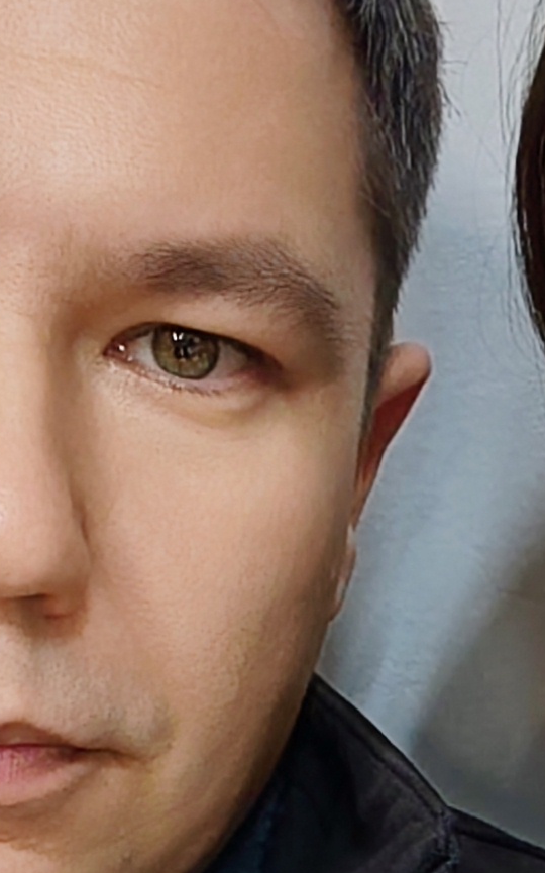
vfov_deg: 21.1
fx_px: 2141
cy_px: 1102
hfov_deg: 14.4
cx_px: 477
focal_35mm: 90
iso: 1600
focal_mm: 2.66
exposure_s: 1/50
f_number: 2.4
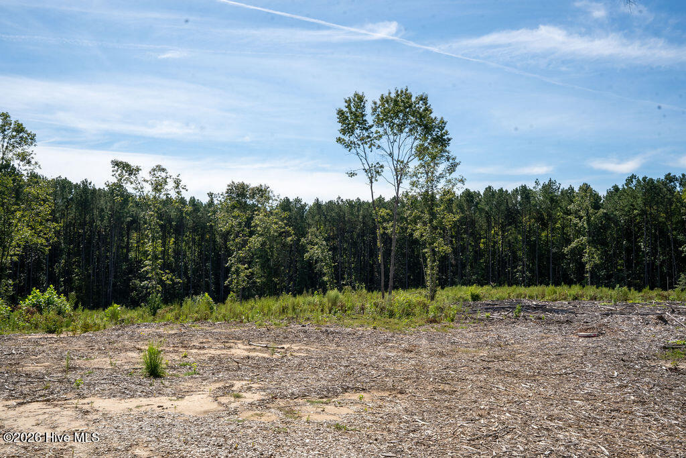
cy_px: 229
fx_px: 659
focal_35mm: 35
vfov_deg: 38.3
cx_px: 343
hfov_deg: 55.0
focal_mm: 34.6
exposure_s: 1/250
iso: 50
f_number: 14
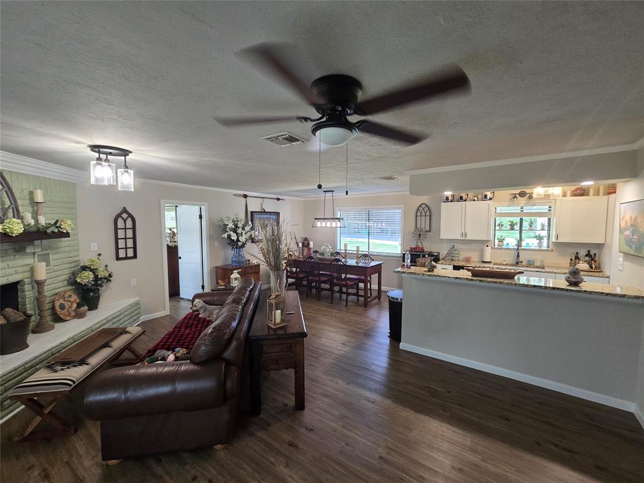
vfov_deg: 89.9
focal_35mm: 13
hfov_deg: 106.2
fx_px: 242
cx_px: 322
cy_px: 242
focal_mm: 2.2
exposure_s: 1/60
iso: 250
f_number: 2.2
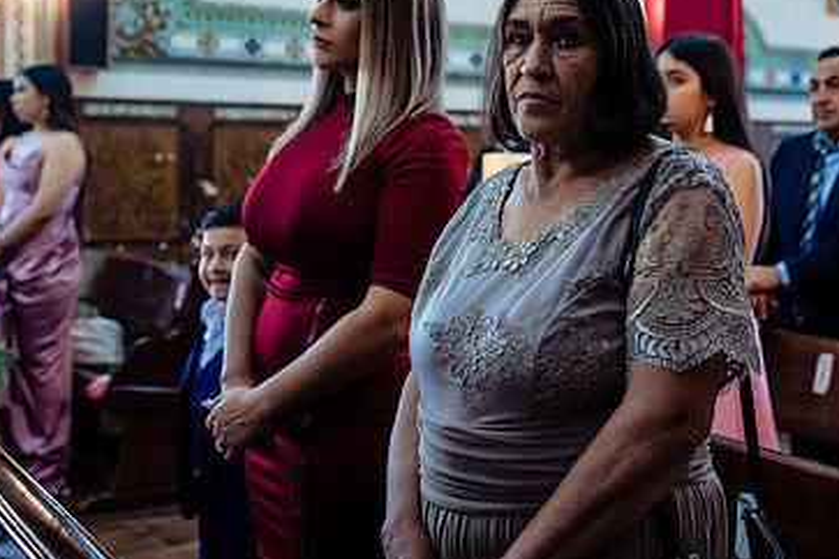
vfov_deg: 24.0
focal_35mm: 56
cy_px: 172
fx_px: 1305
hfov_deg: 35.6
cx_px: 490
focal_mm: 35
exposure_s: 1/100
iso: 2000
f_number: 3.5
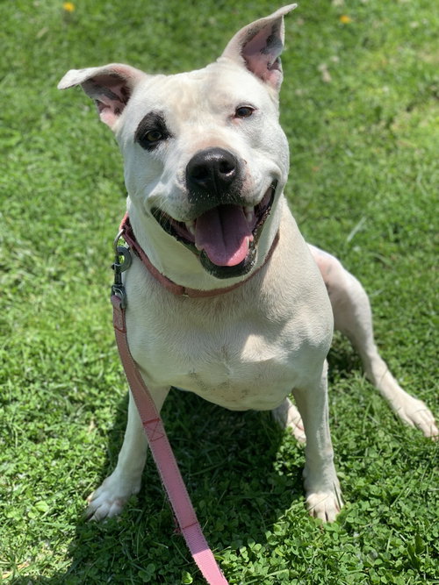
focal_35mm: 52
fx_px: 880
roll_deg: -1.0
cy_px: 292
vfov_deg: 36.8
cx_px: 220
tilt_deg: -44.7
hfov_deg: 28.0
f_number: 2.4
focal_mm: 6
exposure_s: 1/727
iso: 16
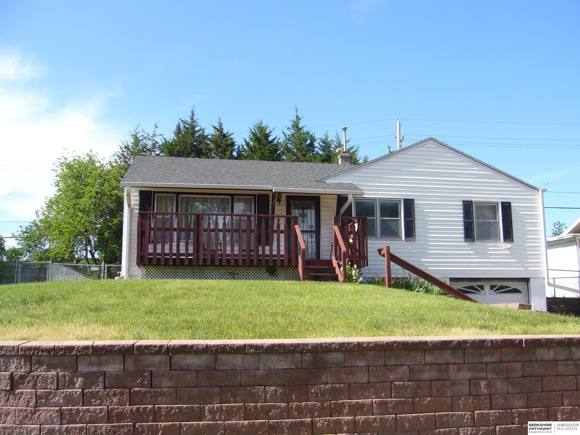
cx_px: 290
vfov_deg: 40.7
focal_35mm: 35
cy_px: 218
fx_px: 586
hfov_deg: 52.6
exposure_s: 1/200
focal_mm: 5.8
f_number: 5.6
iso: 80
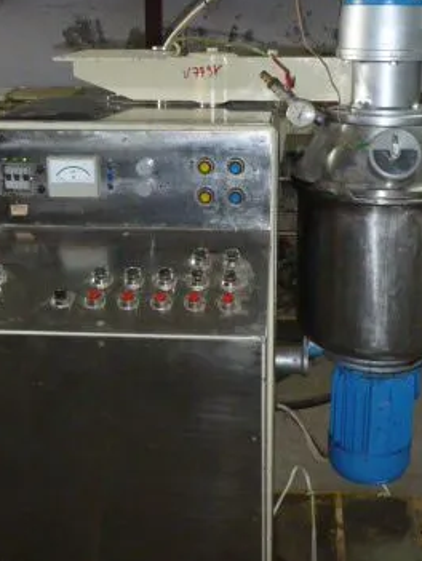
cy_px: 233
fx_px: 827
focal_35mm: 51
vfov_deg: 37.4
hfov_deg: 28.6
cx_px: 248
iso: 400
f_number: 3.3
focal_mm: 4.9
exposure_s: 1/30
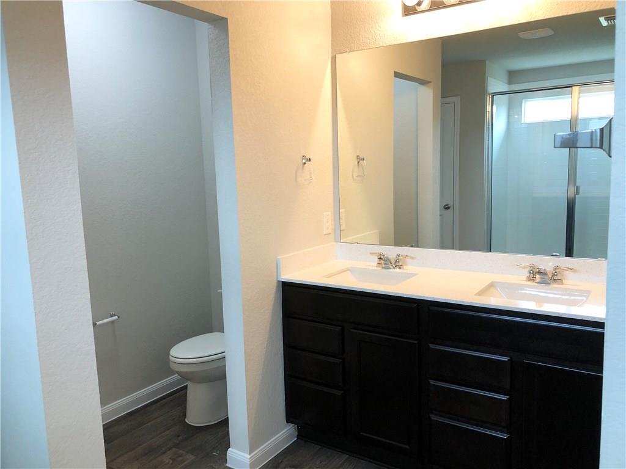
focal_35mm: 28
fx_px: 506
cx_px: 313
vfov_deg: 49.7
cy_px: 234
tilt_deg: -8.1
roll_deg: +1.2
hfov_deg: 63.4
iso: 40
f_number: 1.8
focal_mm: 4
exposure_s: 1/24
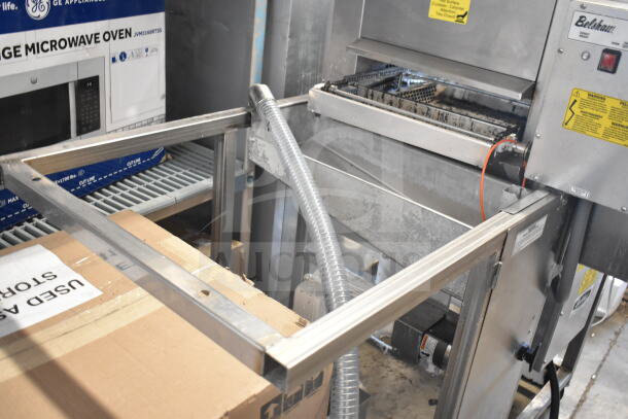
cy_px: 210
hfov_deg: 53.1
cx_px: 314
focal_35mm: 36
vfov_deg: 36.9
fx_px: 628
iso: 3200
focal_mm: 24
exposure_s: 1/40
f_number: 3.8
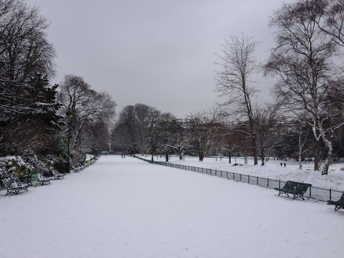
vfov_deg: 40.7
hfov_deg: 52.6
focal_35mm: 35
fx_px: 348
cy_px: 129
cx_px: 172
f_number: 2.4
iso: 64
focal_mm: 4.28
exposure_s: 1/987
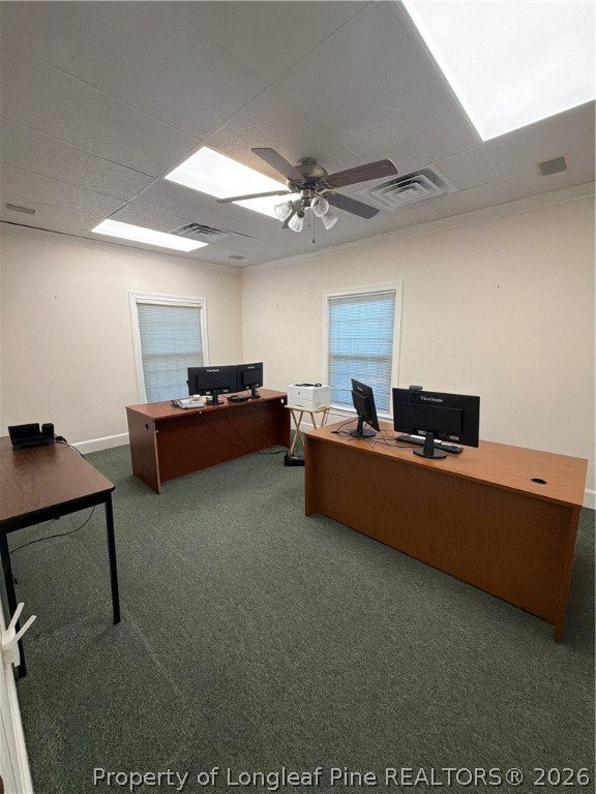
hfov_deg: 85.7
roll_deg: +0.5
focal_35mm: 14
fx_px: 321
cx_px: 298
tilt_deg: -10.3
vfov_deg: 102.1
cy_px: 397
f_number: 2.2
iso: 200
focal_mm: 2.22
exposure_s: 1/120
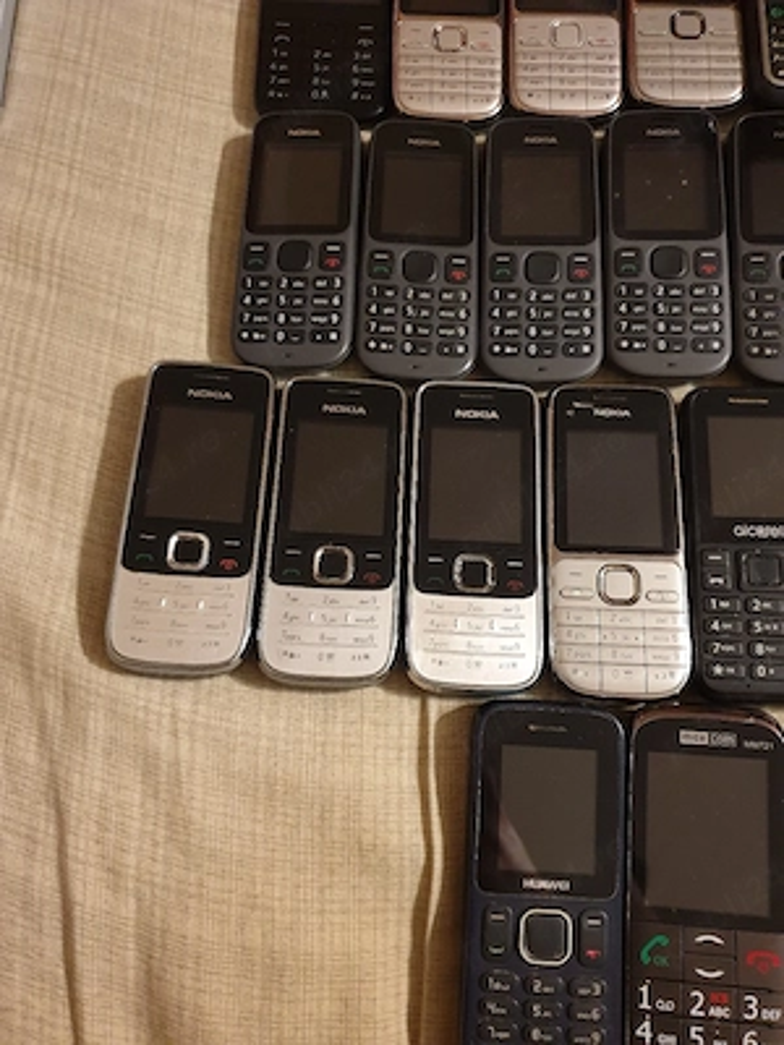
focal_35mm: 26
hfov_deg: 53.1
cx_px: 392
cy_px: 522
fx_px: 785
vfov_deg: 67.3
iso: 320
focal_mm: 4.3
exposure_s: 1/17
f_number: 1.5
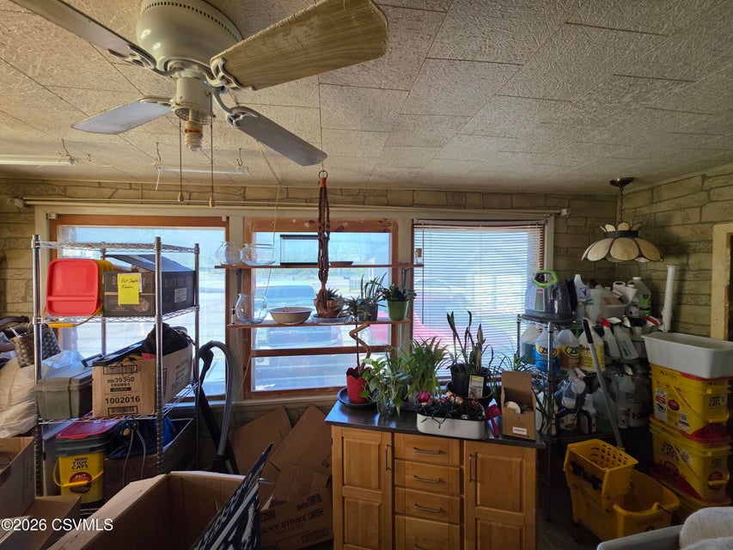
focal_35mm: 13
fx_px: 275
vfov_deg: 89.9
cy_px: 275
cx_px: 366
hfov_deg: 106.2
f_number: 1.9
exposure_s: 1/120
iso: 125
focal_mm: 2.2
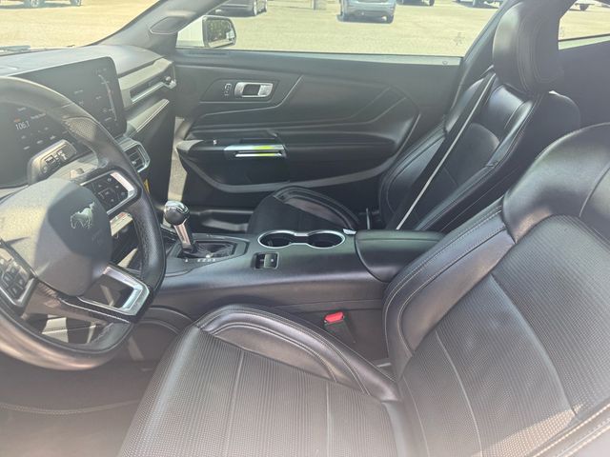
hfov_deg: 71.6
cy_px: 228
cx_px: 305
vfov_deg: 56.8
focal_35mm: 24
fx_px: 423
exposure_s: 1/167
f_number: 1.78
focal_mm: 6.76
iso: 100
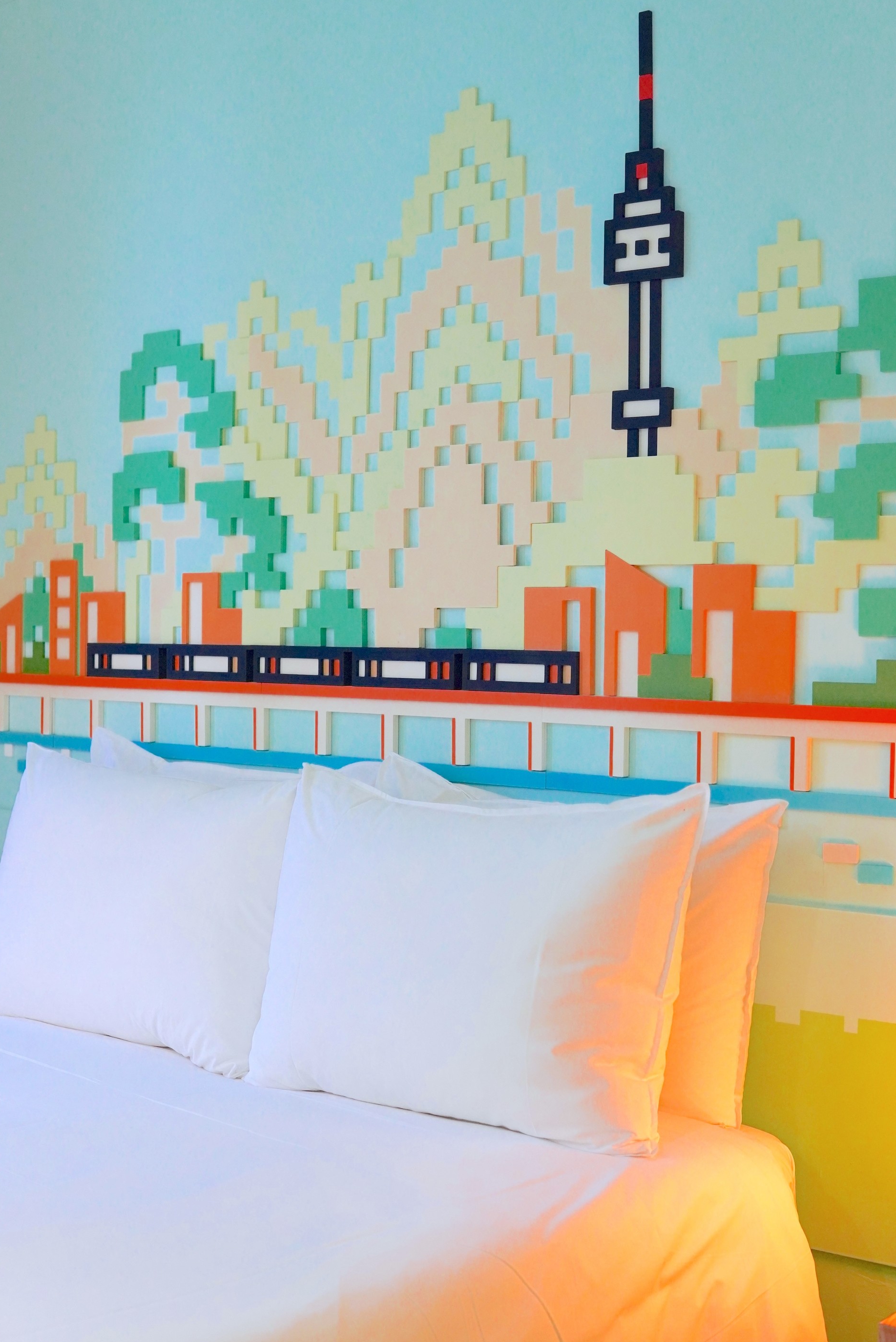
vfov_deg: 42.7
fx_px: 1715
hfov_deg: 29.3
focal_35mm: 46
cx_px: 452
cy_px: 666
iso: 1600
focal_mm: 30
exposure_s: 1/160
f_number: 3.5
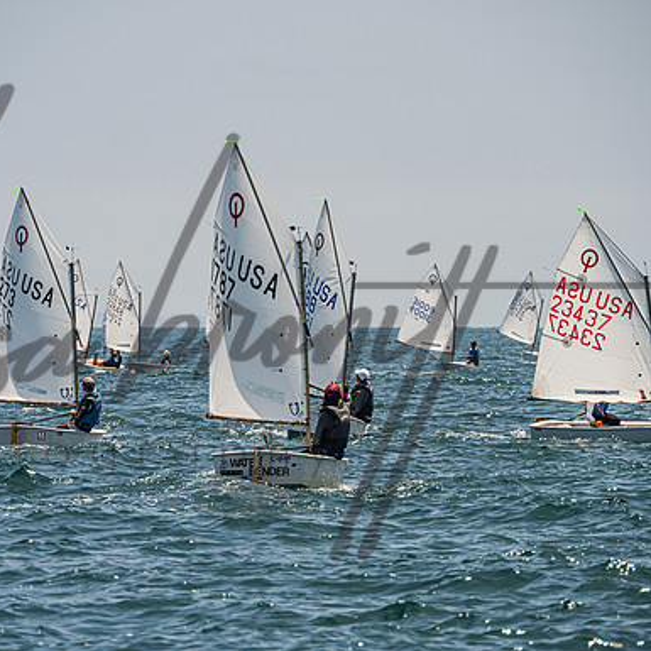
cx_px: 276
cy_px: 326
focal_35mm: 343
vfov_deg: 5.1
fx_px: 7298
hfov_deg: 5.1
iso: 250
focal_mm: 250
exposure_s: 1/1250
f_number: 8
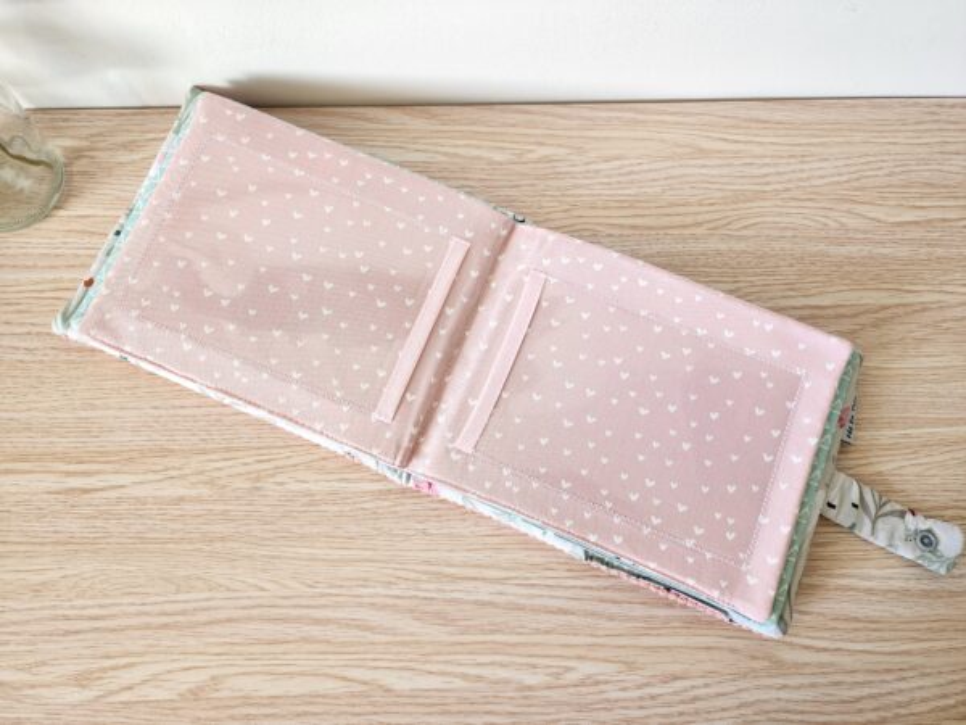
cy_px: 362
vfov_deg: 58.9
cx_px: 483
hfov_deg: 73.9
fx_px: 642
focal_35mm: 23
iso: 200
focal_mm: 6.4
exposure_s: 1/120
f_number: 1.8
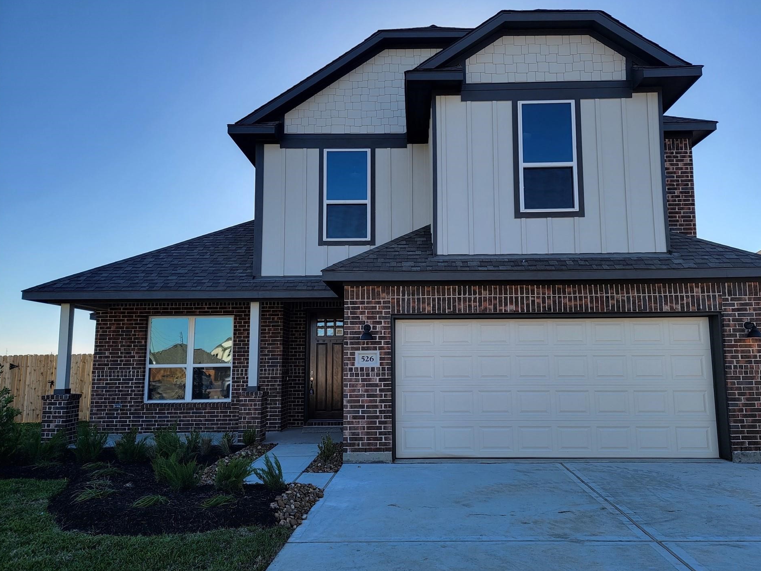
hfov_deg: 67.2
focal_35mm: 26
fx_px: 572
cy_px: 298
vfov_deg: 53.1
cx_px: 410
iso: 16
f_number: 1.8
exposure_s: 1/518
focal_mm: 6.7
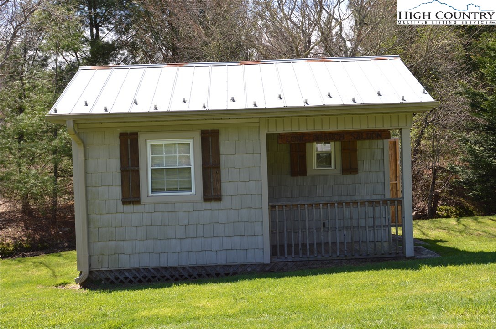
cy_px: 164
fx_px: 619
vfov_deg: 29.8
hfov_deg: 43.7
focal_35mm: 45
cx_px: 248
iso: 100
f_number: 5.6
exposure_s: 1/200
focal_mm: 30
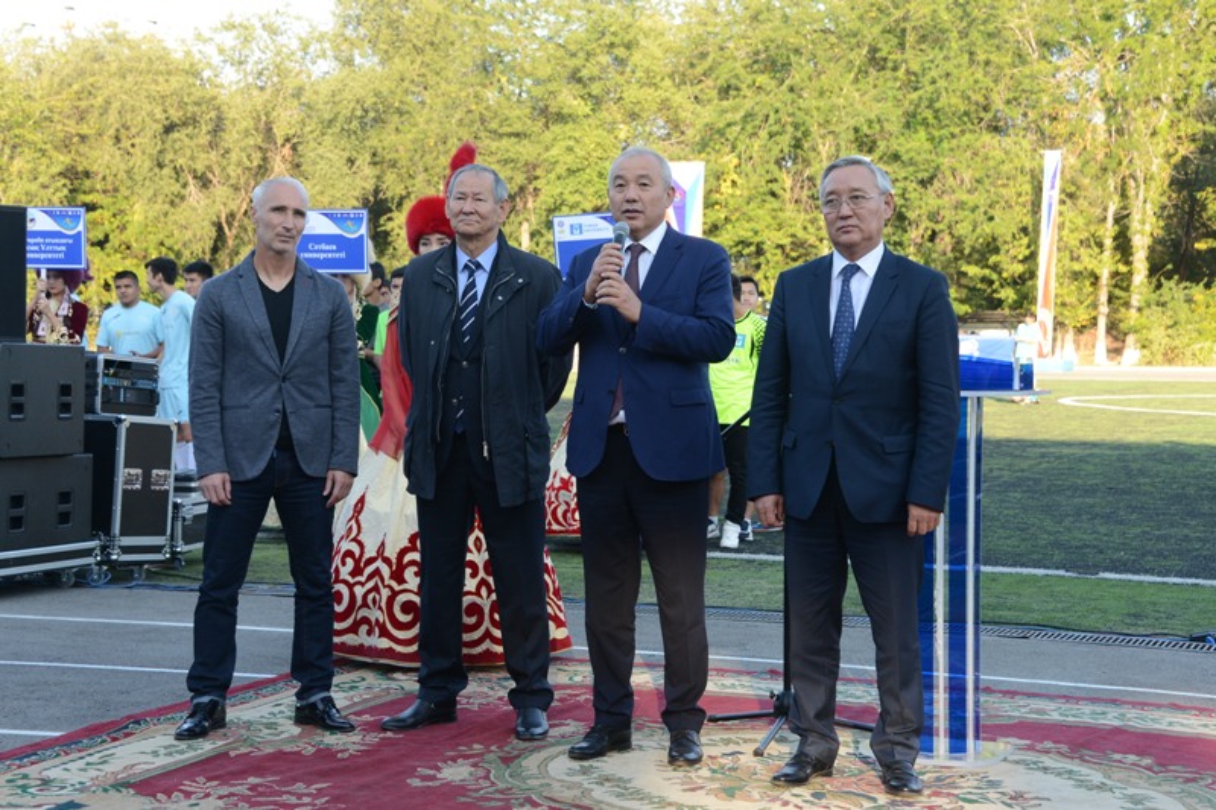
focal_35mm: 65
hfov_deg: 31.0
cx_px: 608
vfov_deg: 20.9
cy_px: 405
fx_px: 2195
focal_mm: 65
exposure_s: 1/200
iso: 800
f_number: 7.1
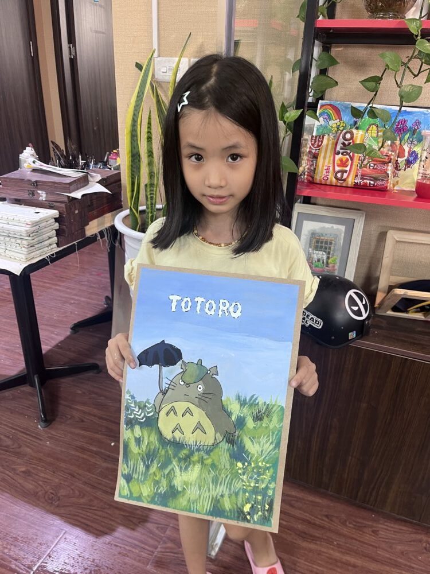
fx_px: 431
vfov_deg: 67.3
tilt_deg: -24.8
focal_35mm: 26
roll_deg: -1.5
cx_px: 215
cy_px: 287
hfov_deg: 53.1
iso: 125
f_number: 1.6
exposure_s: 1/50
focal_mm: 5.1
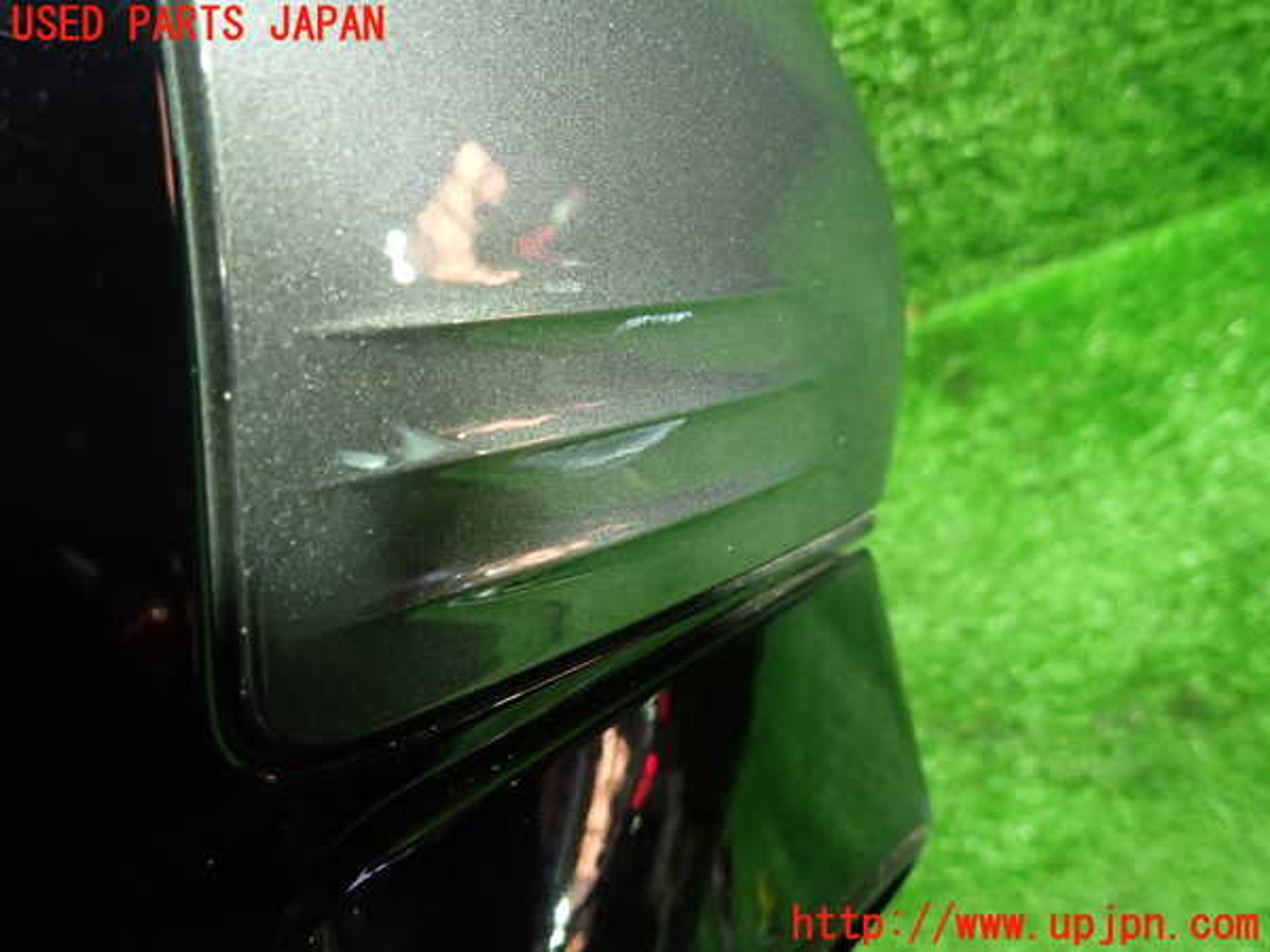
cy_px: 476
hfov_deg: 69.4
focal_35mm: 25
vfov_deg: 54.9
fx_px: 917
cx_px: 635
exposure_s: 1/30
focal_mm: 4.5
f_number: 2
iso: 500
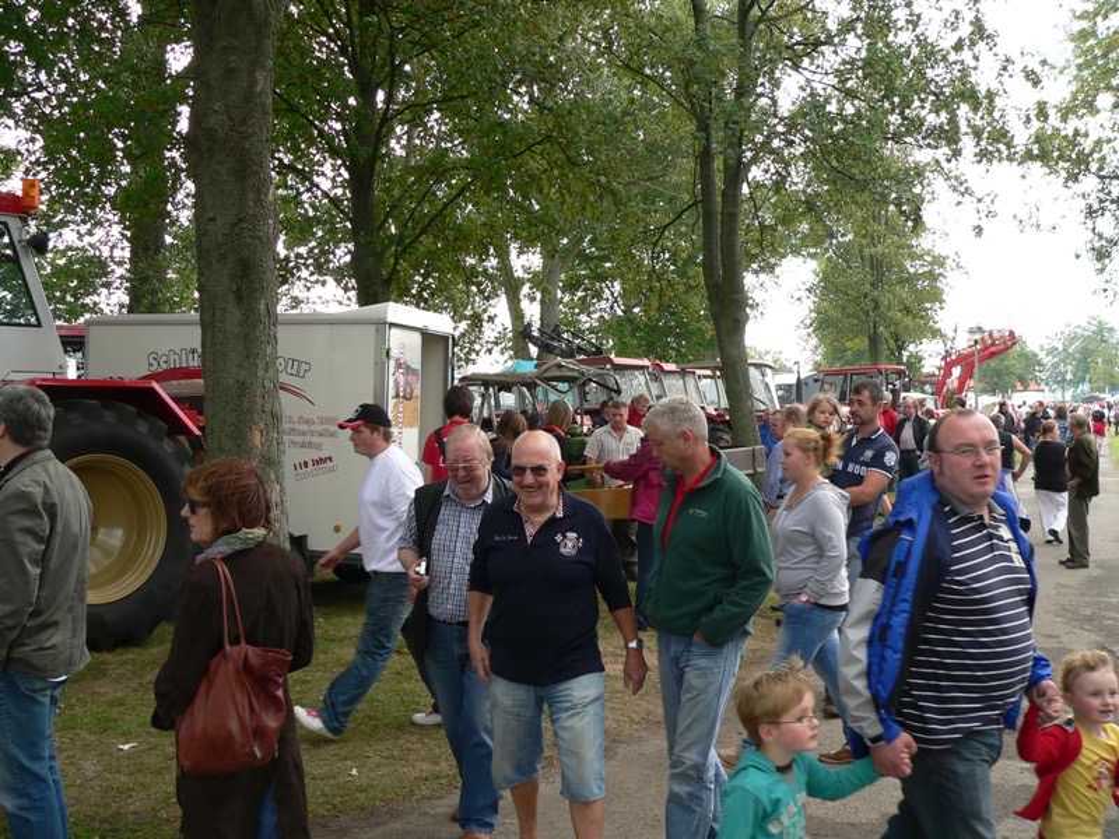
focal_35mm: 36
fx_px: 1164
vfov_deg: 39.7
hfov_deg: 51.4
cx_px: 560
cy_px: 420
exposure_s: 1/100
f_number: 2.8
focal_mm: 6
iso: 80
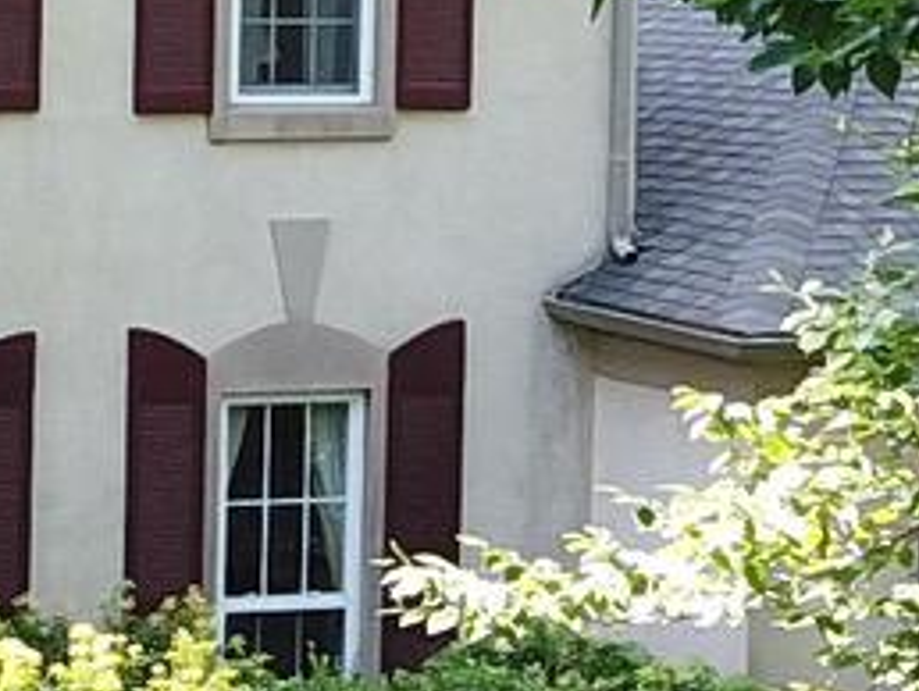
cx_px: -616
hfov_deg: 9.2
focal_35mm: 206
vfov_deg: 7.1
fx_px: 5474
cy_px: -388
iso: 144
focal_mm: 4.7
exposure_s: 1/100
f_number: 2.2
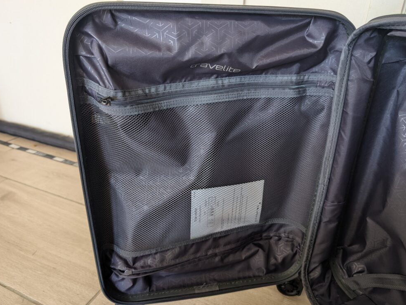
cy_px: 156
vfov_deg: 54.9
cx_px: 201
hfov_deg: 69.4
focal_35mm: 25
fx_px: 293
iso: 144
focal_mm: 6.9
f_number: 1.68
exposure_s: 1/38.5
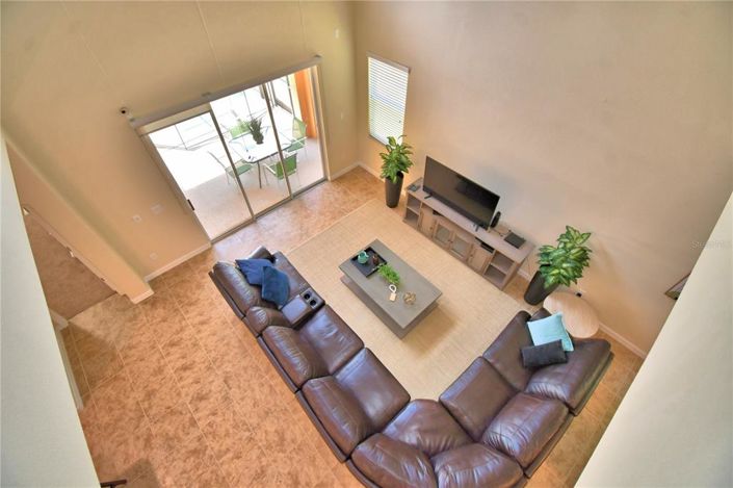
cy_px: 244
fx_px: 305
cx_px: 366
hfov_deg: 100.4
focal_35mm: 15
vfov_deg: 77.2
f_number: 4.5
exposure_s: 1/60
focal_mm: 10
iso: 200
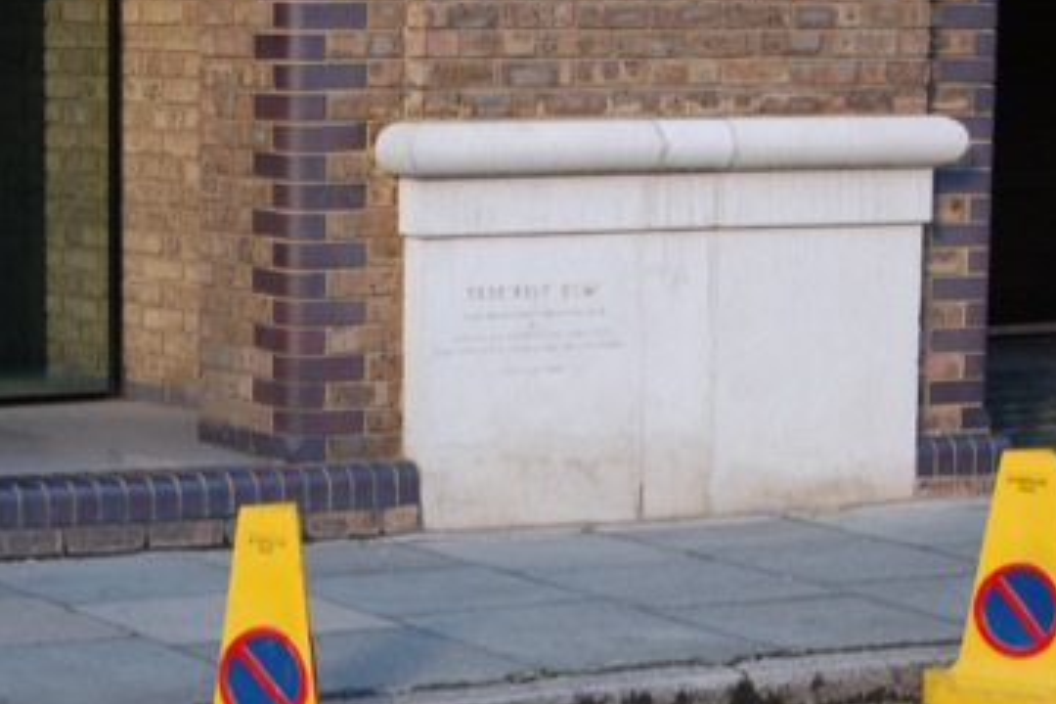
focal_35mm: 133
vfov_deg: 10.3
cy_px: 579
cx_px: 276
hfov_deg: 15.4
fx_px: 3901
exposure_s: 1/160
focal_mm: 50
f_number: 6.3
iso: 400
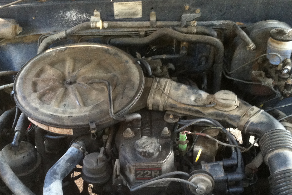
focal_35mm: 52
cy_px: 143
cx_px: 124
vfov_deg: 25.7
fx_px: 422
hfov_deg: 38.1
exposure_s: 1/15
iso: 250
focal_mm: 3.85
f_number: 2.8
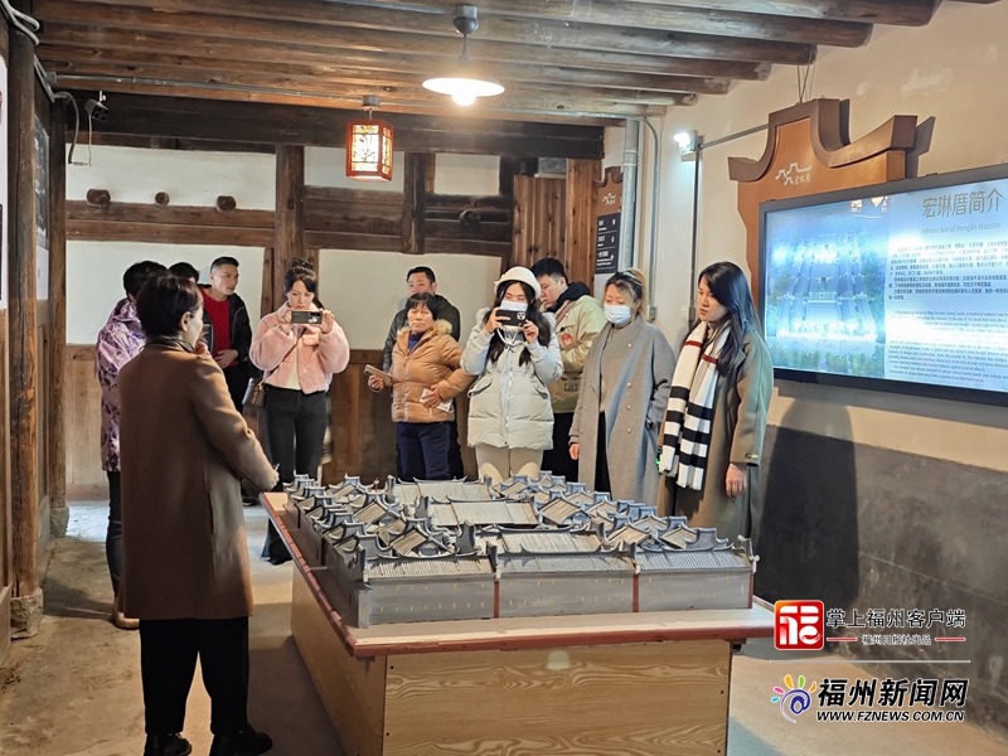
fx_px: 1136
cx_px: 504
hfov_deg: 47.9
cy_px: 378
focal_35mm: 39
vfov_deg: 36.8
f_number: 1.42
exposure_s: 1/34.3
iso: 250
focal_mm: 6.68
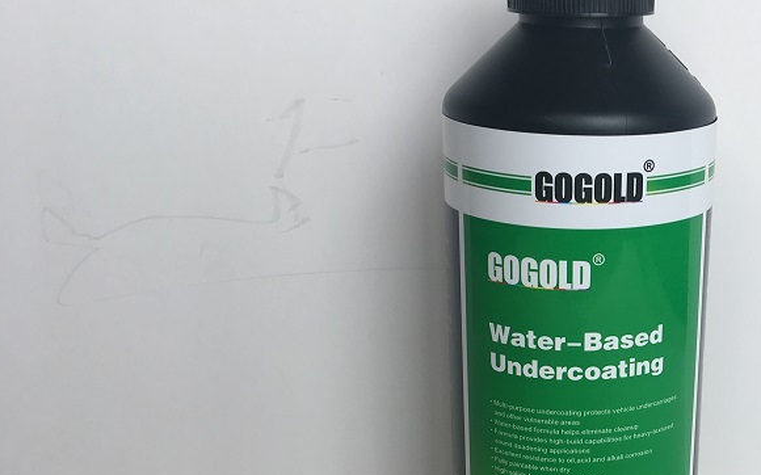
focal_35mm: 53
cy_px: 365
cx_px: 644
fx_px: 1099
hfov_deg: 36.4
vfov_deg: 24.1
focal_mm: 4.15
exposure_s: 1/427
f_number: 2.2
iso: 25
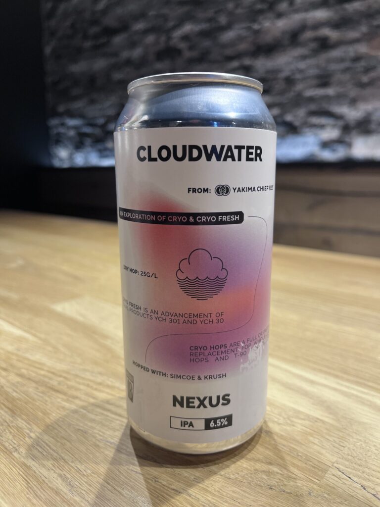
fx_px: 381
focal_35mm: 26
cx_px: 190
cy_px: 254
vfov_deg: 67.3
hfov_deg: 53.1
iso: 125
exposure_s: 1/100
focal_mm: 5.1
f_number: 1.6
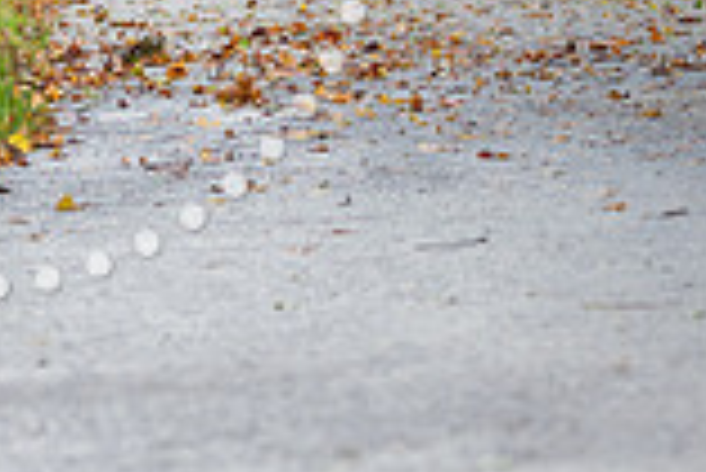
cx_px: 666
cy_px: -366
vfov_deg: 4.3
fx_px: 6242
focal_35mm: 318
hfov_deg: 6.5
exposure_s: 1/320
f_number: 3.2
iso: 200
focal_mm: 86
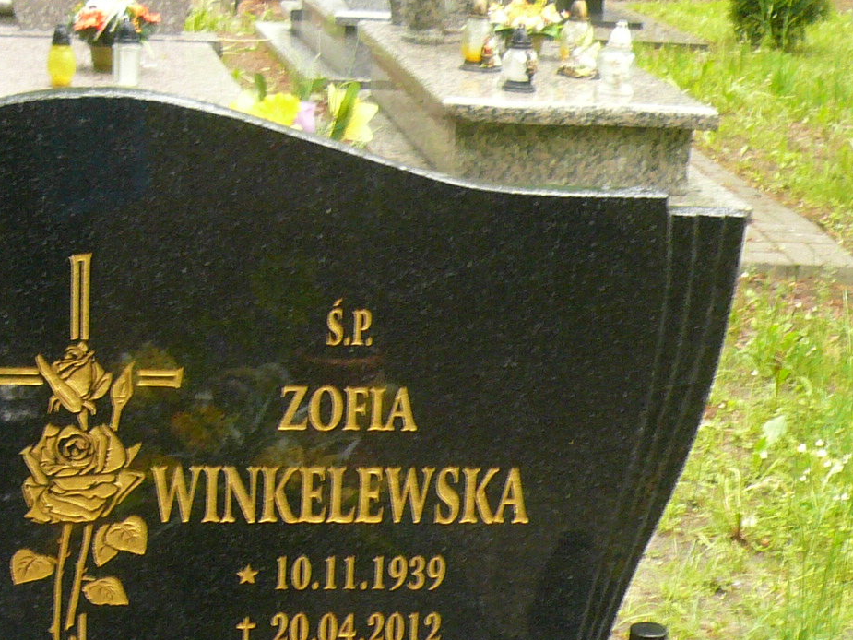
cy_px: 526
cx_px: 385
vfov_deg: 17.6
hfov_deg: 23.5
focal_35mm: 83
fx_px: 2046
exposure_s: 1/15
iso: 125
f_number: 2.9
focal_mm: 5.2
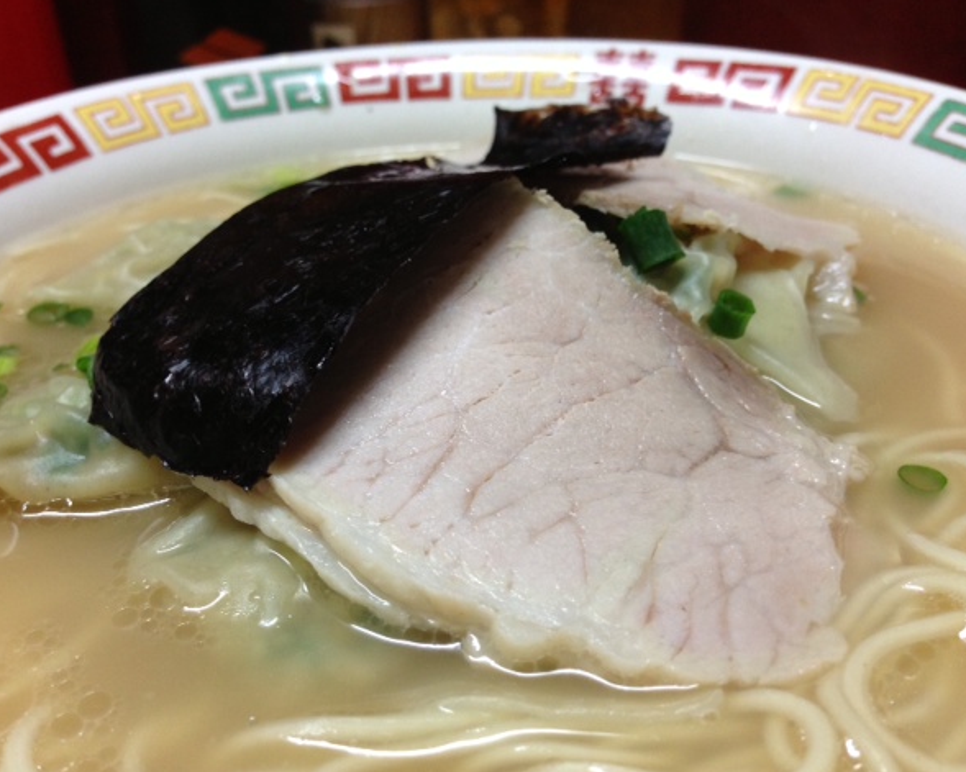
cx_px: 453
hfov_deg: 51.5
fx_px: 1000
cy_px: 392
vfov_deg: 42.2
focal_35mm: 35
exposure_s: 1/20
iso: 125
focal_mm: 4.13
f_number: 2.4
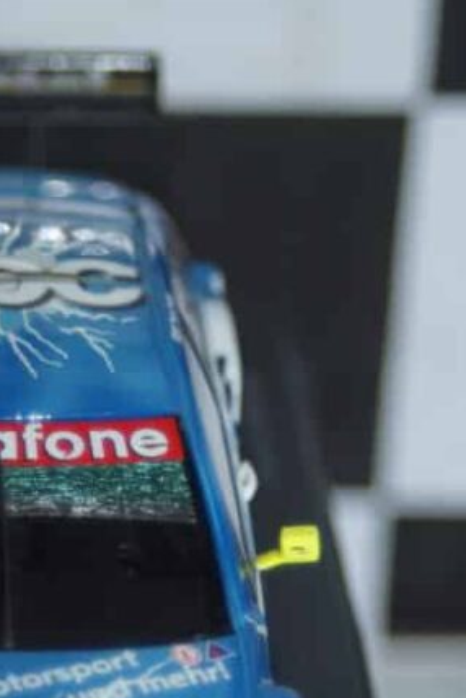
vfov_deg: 10.9
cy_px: 519
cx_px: 42
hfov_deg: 7.2
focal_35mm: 189
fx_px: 3669
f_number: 5.6
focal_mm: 60
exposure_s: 1/60
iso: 200
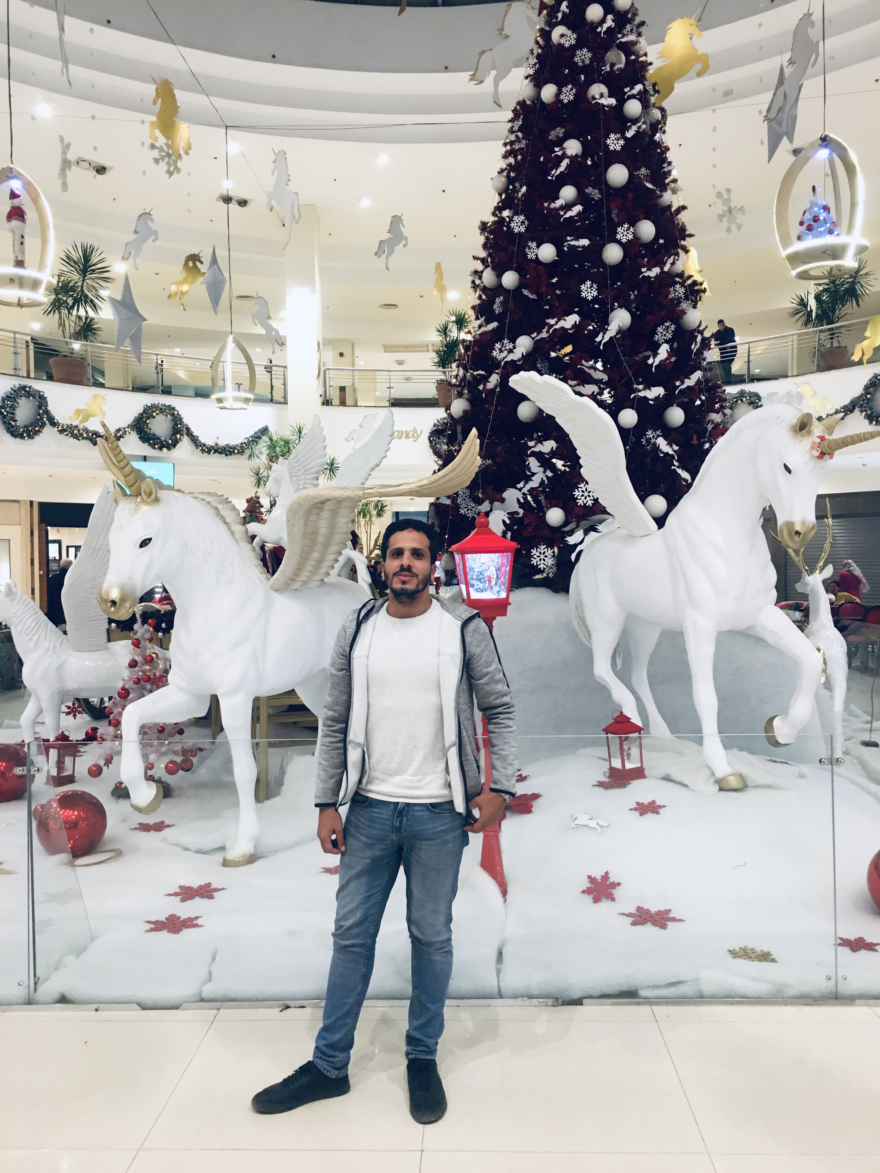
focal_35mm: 29
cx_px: 440
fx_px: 983
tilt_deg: -0.5
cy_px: 586
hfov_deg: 48.2
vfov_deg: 61.7
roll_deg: +0.7
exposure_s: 1/17
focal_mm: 4.15
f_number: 2.2
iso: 80
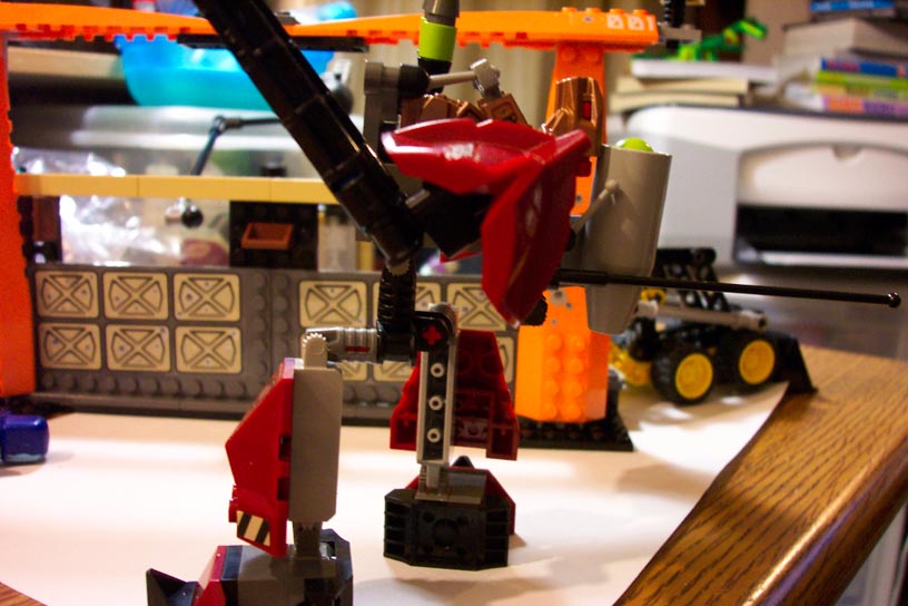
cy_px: 303
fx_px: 883
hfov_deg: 54.4
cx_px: 454
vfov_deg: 37.9
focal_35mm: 35
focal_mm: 7.5
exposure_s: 1/8
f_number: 2.8
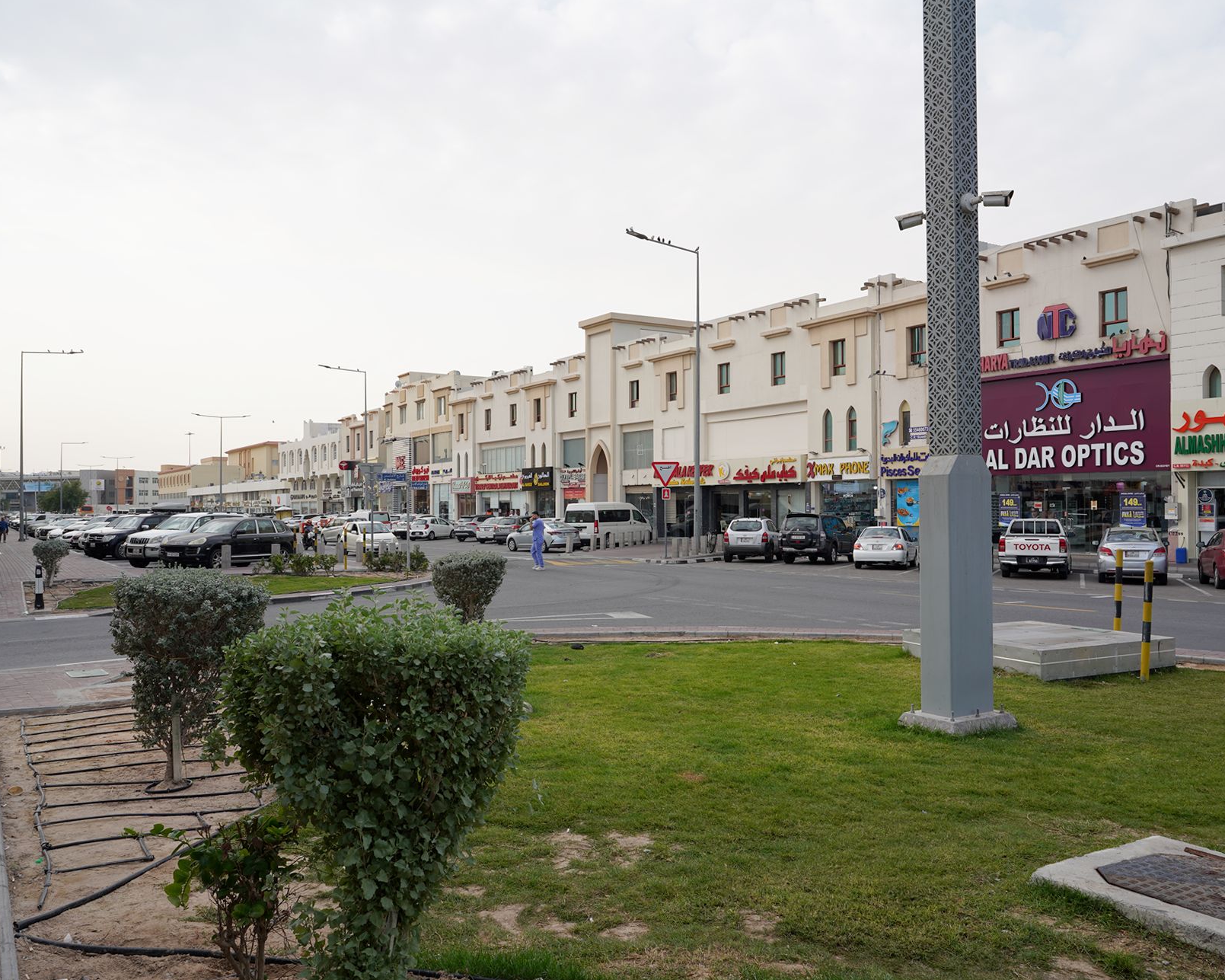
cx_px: 599
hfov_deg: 62.2
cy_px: 493
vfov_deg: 51.5
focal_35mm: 28
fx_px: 1015
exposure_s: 1/100
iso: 100
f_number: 11
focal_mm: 24
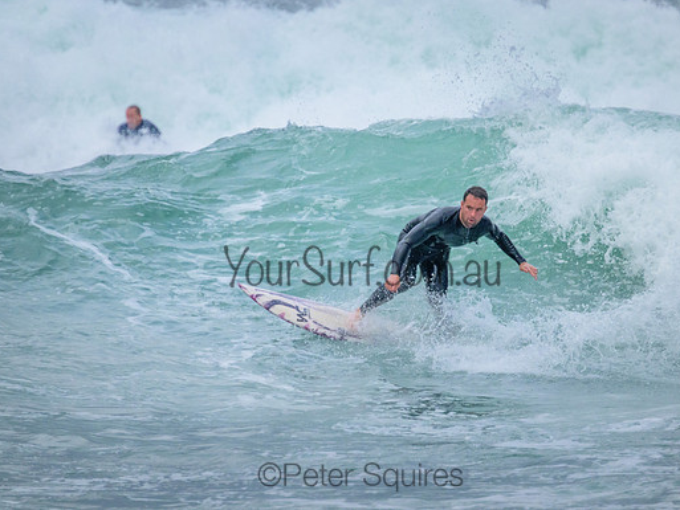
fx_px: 17094
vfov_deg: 1.7
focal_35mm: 870
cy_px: 255
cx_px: 361
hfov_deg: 2.3
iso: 3200
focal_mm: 800
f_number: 11
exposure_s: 1/1600
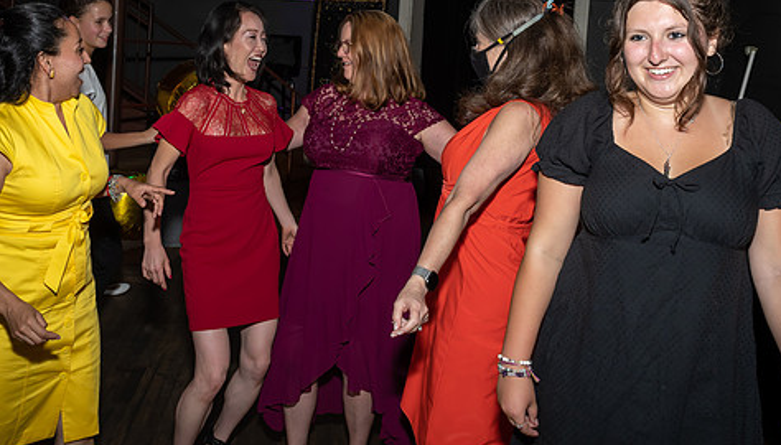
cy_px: 92
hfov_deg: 52.5
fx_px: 789
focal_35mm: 38
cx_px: 344
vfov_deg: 30.7
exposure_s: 1/250
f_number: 6.3
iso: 400
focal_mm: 17
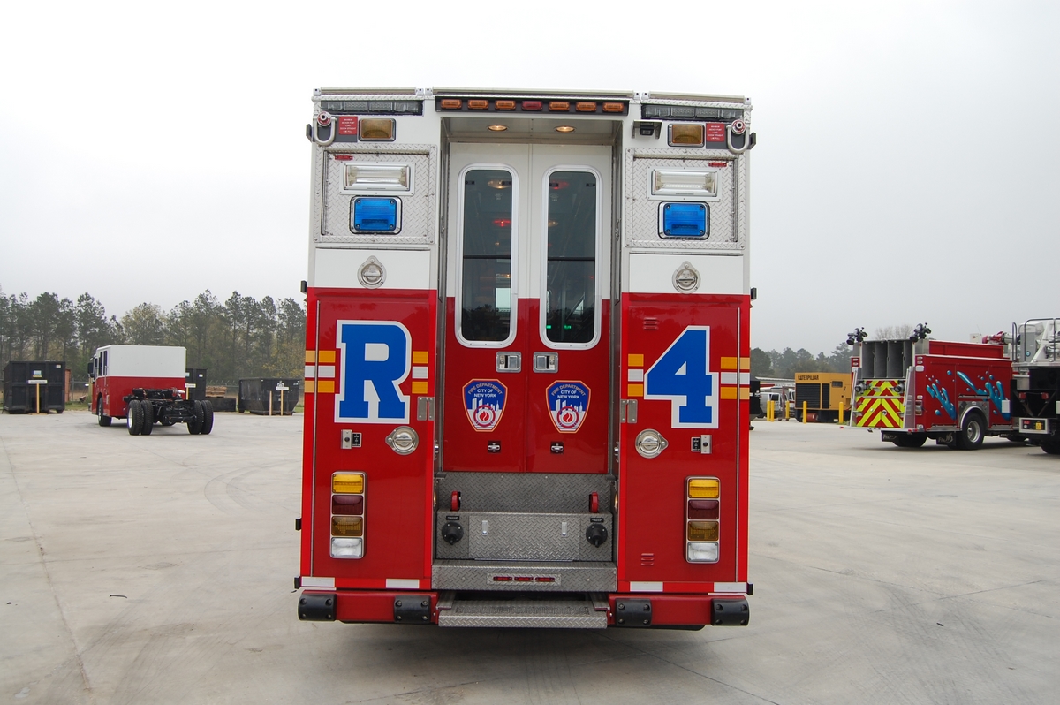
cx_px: 530
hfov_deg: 57.3
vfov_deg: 39.9
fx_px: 971
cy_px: 352
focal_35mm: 33
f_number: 5.6
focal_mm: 22
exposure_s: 1/125
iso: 200
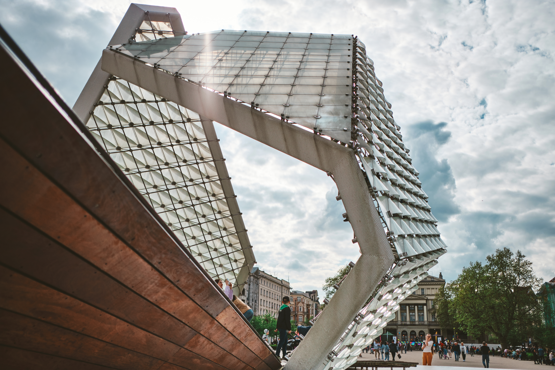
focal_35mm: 35
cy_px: 185
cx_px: 278
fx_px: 540
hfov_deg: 54.4
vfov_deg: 37.9
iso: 200
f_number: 2
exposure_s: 1/8000
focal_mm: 23
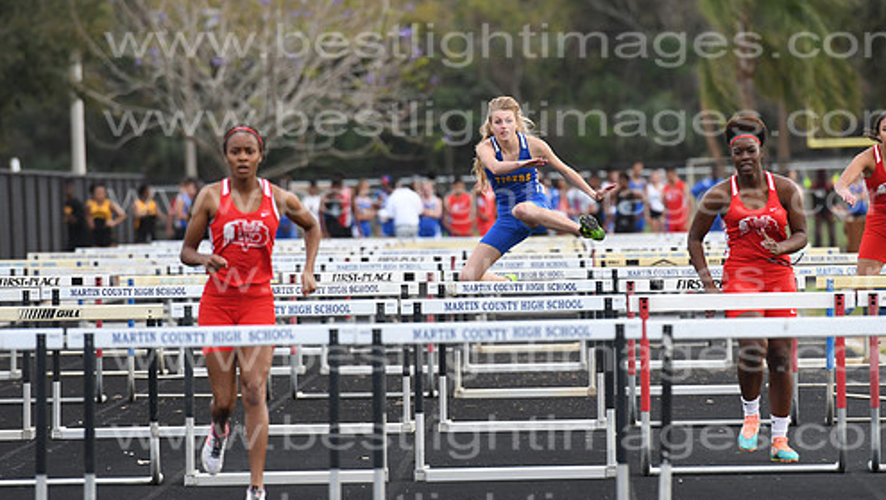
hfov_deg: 5.9
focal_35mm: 368
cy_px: 241
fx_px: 8650
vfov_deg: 3.3
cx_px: 515
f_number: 4
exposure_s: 1/1600
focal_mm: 200
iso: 800
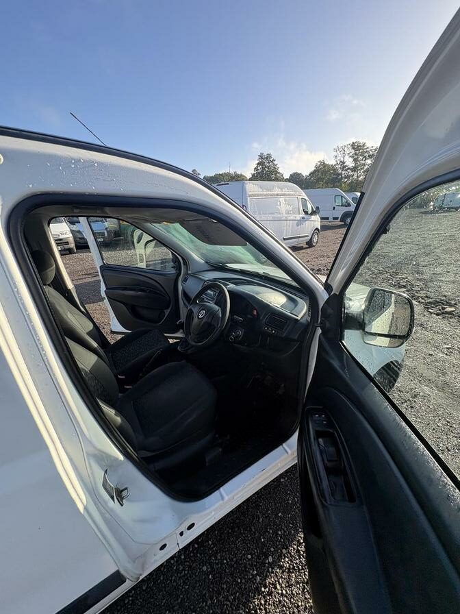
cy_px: 307
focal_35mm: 14
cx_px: 230
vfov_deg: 102.1
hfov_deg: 85.7
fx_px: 248
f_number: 2.2
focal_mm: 2.22
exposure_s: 1/329
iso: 64
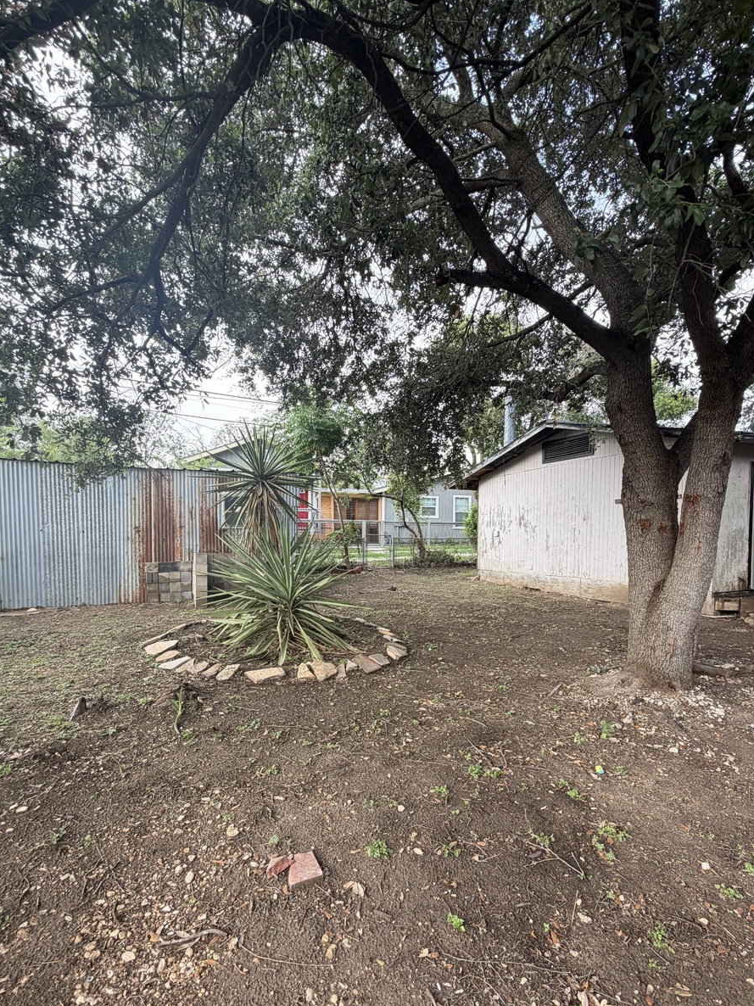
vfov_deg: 90.5
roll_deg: -0.4
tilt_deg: -3.4
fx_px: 494
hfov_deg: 74.7
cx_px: 360
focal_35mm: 17
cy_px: 569
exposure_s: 1/126
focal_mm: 2.22
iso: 64
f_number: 2.2
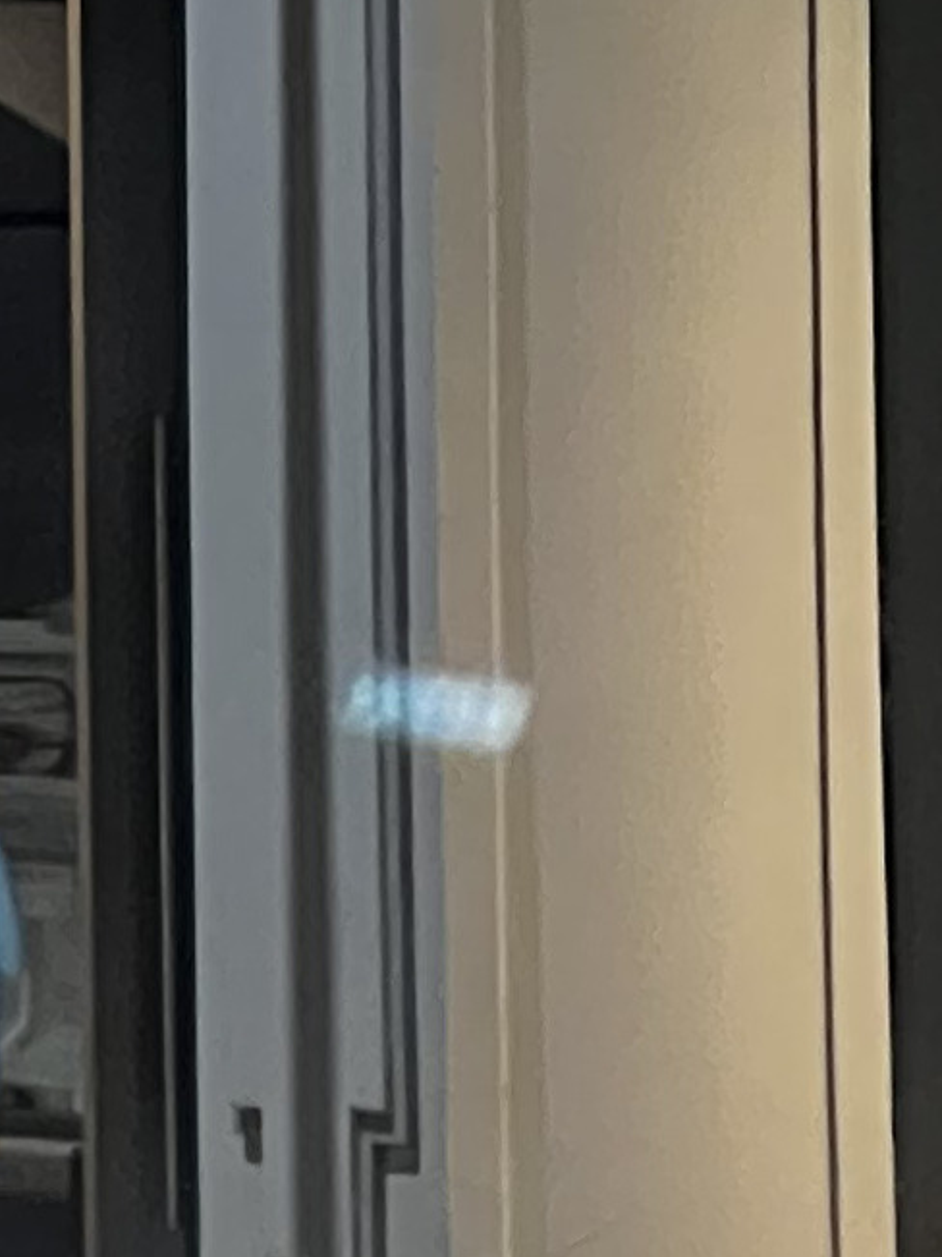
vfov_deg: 4.1
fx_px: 17168
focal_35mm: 473
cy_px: -1593
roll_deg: +0.0
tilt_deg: +8.7
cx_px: -718
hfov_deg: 3.1
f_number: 2.8
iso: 1000
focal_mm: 9
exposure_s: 1/34
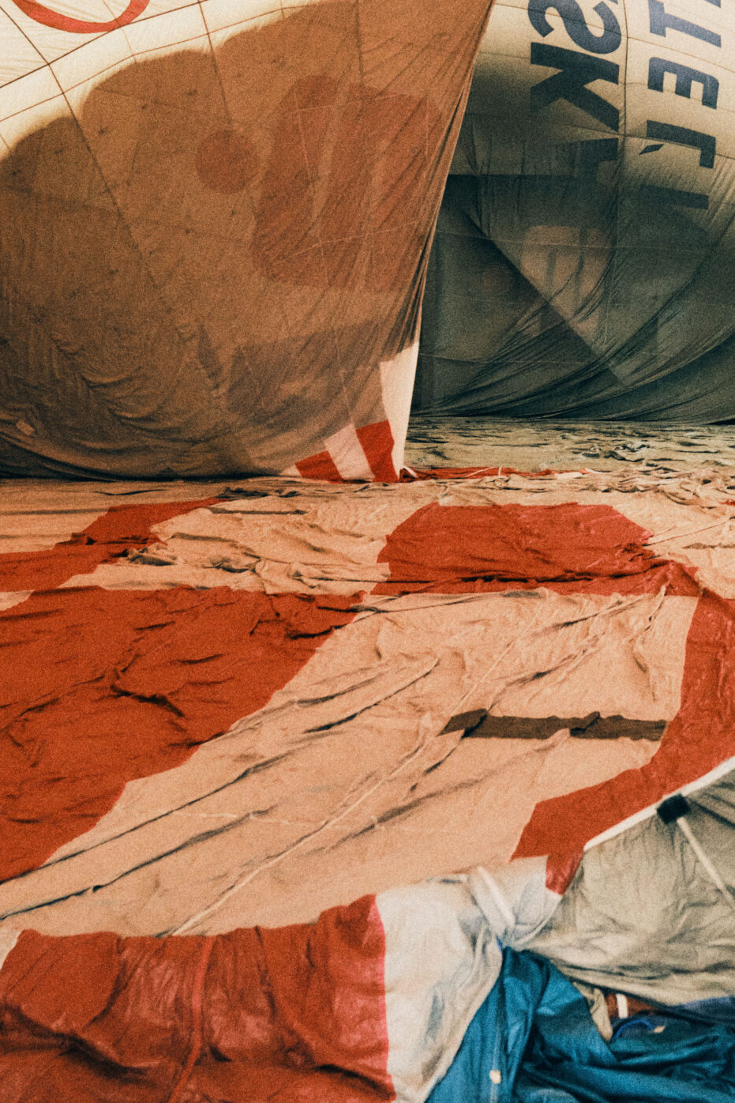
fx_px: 1347
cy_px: 256
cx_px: 591
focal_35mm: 44
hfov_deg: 29.8
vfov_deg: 42.9
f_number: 2.8
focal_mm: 16
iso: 1600
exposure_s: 1/125
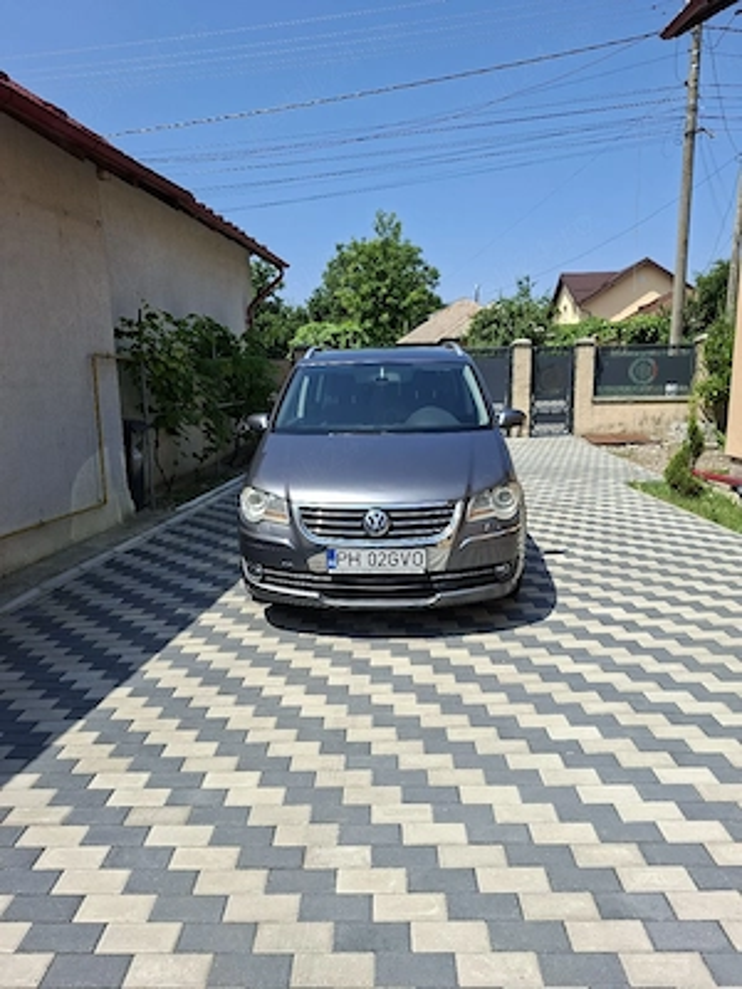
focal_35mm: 23
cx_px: 371
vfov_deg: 73.9
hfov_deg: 58.9
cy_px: 494
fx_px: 657
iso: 50
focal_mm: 5.54
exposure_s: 1/1667
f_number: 1.8
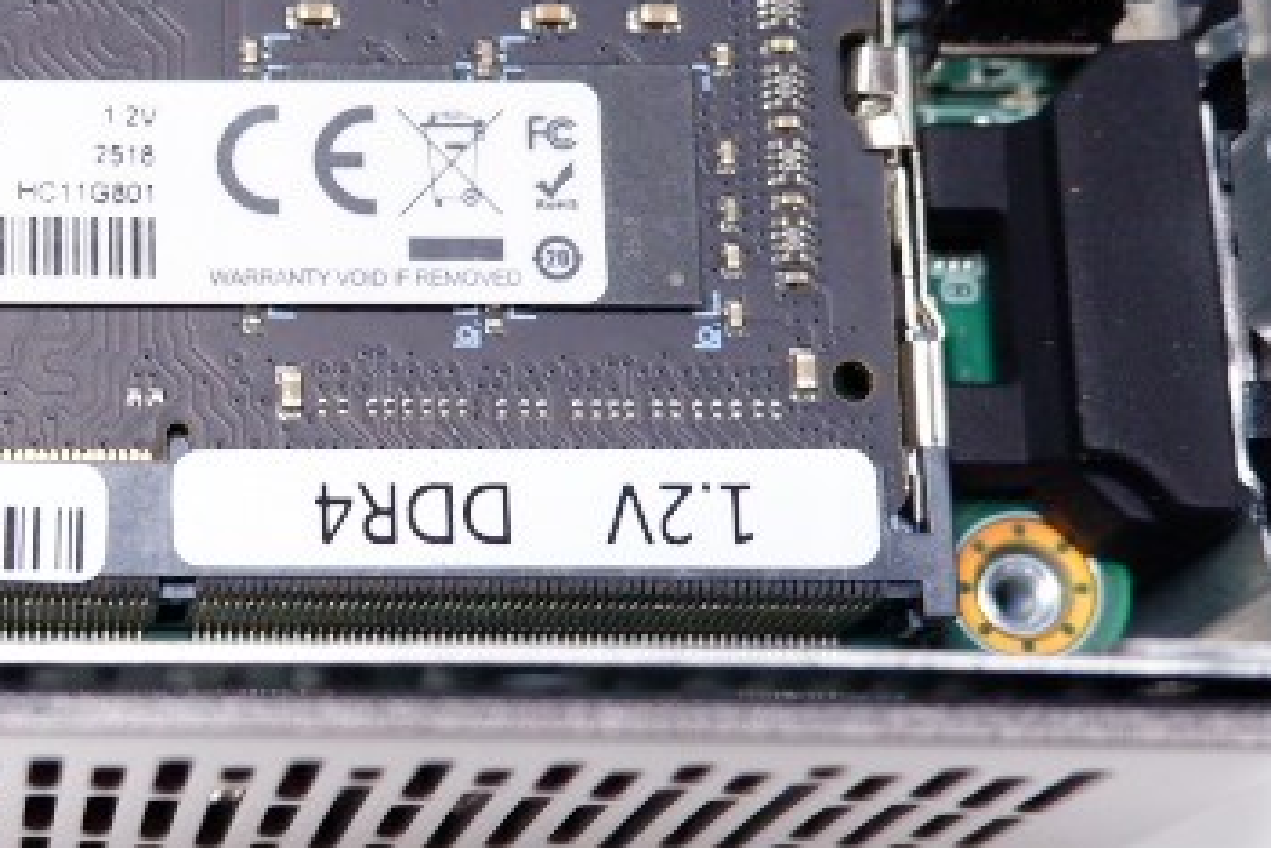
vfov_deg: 13.1
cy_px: 178
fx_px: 3671
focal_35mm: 104
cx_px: 40
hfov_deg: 19.2
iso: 1000
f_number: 4.4
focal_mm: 25.6
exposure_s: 1/52
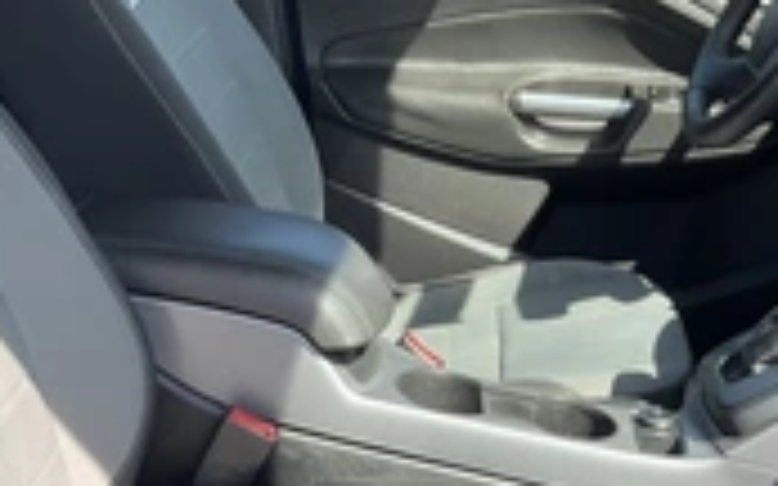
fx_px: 1505
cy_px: 558
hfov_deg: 28.6
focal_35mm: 71
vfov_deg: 17.6
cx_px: 580
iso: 25
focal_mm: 3
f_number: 1.8
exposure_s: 1/264
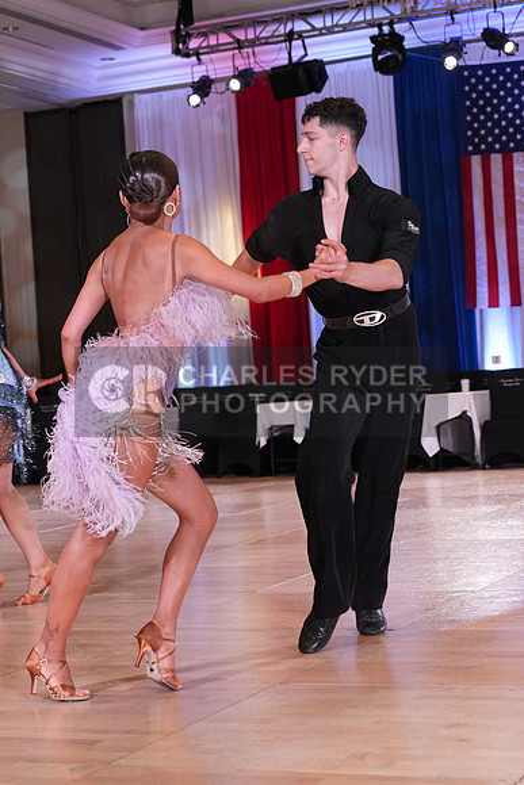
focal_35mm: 70
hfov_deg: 19.5
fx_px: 1527
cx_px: 262
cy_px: 392
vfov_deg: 28.8
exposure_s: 1/200
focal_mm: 70
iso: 2500
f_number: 5.6
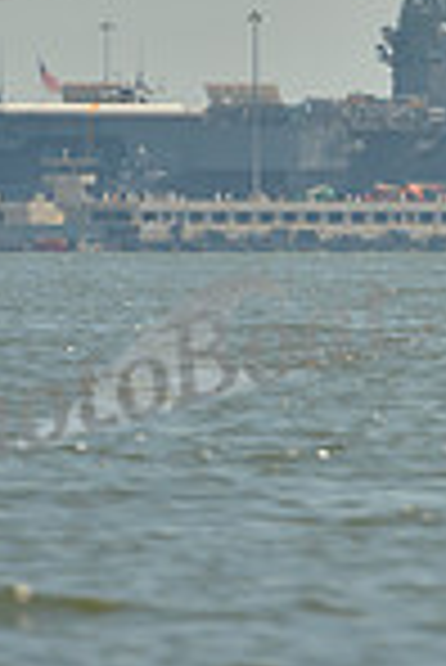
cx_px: 755
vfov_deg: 1.3
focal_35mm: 1563
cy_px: -387
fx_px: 28976
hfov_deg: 0.9
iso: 200
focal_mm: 400
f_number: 7.1
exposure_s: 1/1250
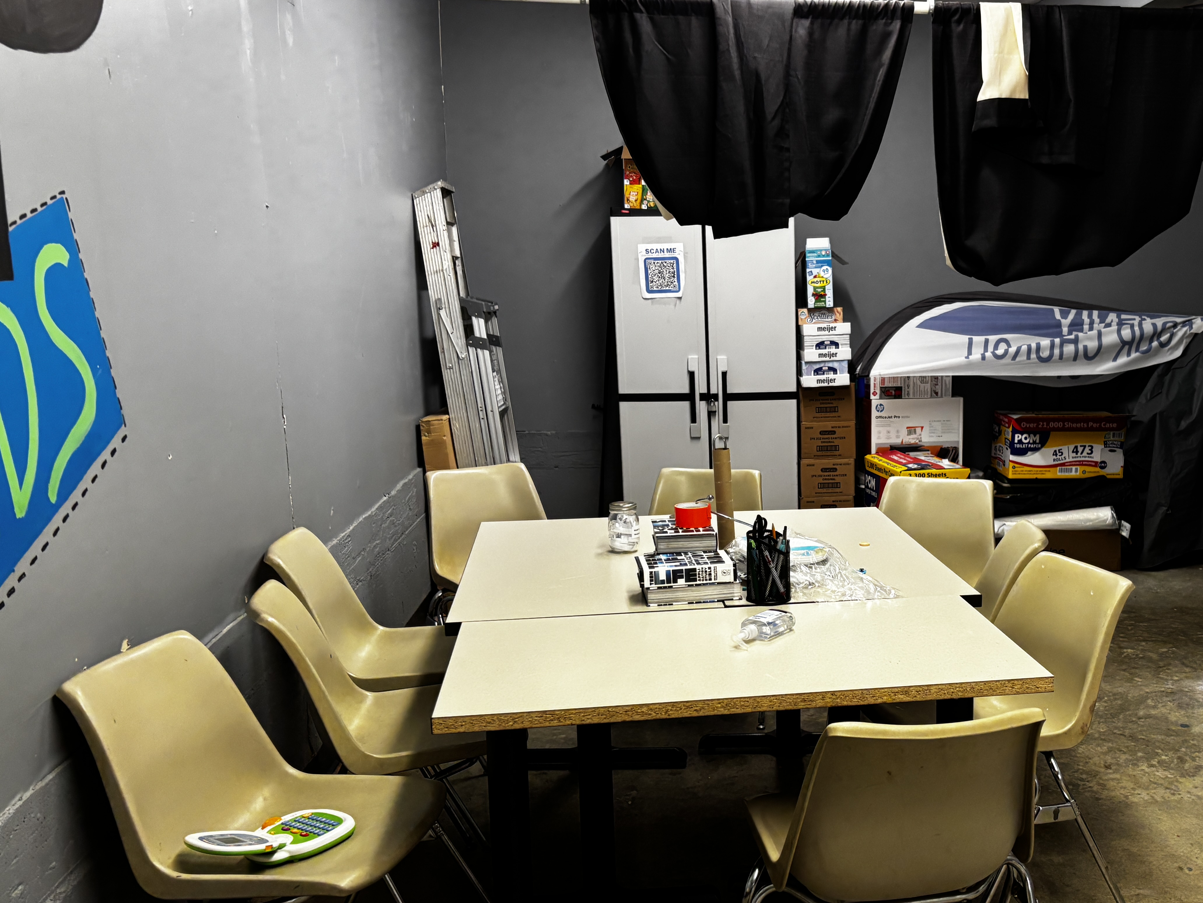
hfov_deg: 50.4
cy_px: 531
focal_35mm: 36
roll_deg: -0.7
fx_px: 1251
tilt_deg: -11.6
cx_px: 805
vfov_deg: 39.5
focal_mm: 5.96
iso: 320
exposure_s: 1/60
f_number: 1.6
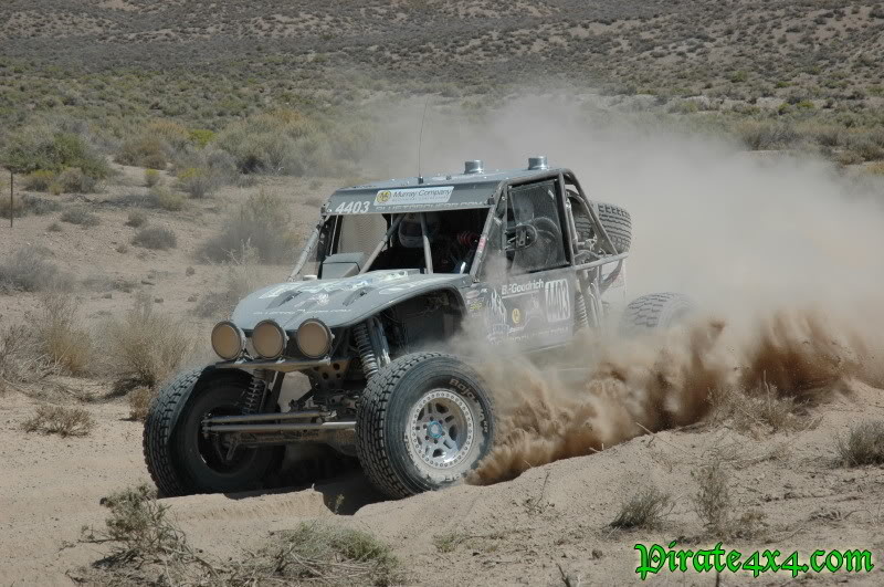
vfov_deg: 9.6
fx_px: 3494
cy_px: 294
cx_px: 442
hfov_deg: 14.4
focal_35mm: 142
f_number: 9
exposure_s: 1/1250
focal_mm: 95
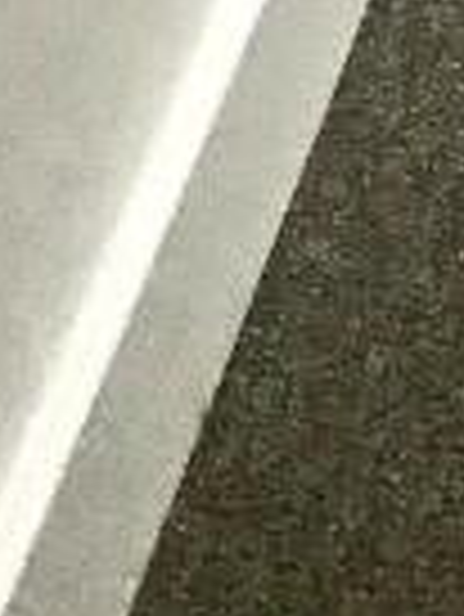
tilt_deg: -23.3
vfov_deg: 7.3
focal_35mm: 231
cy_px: -1412
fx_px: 4122
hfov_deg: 5.8
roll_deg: -1.4
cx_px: 1631
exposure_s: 1/413
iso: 25
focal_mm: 3.3
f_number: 2.4
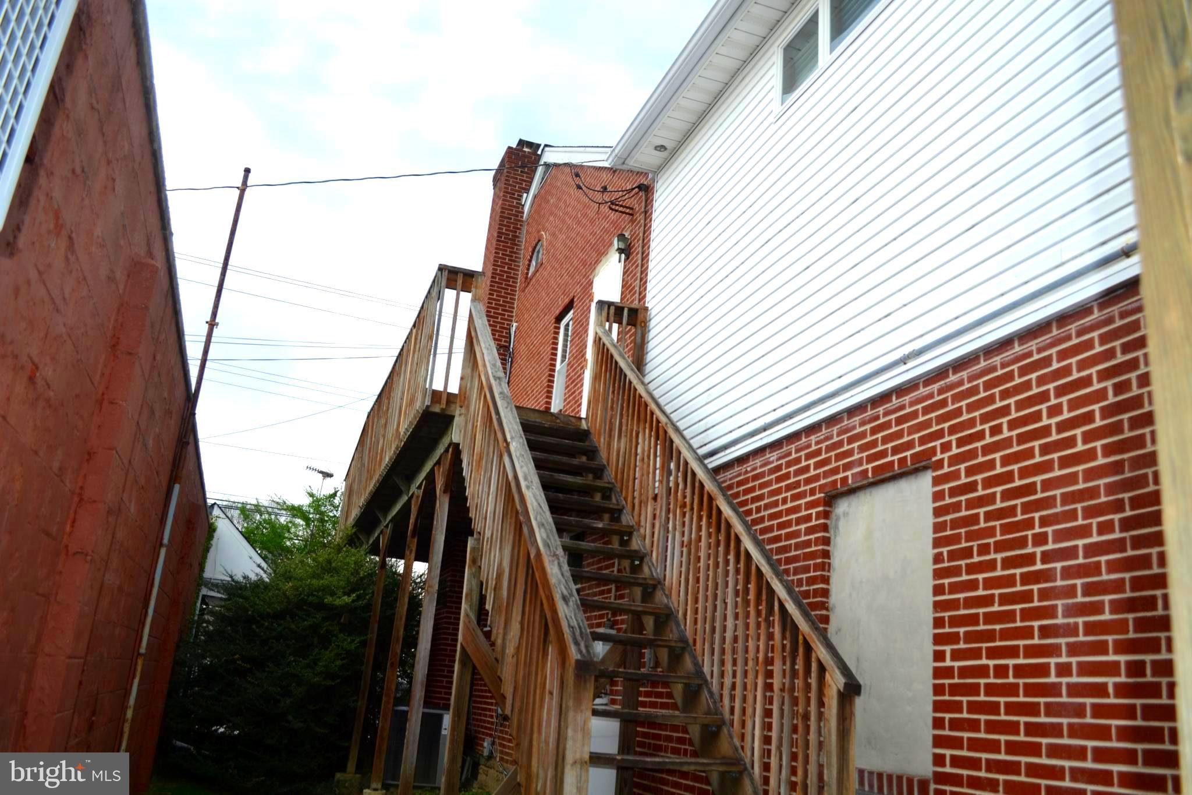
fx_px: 894
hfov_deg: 67.4
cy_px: 398
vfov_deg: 47.9
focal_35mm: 27
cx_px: 596
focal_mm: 18
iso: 100
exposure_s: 1/200
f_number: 6.3
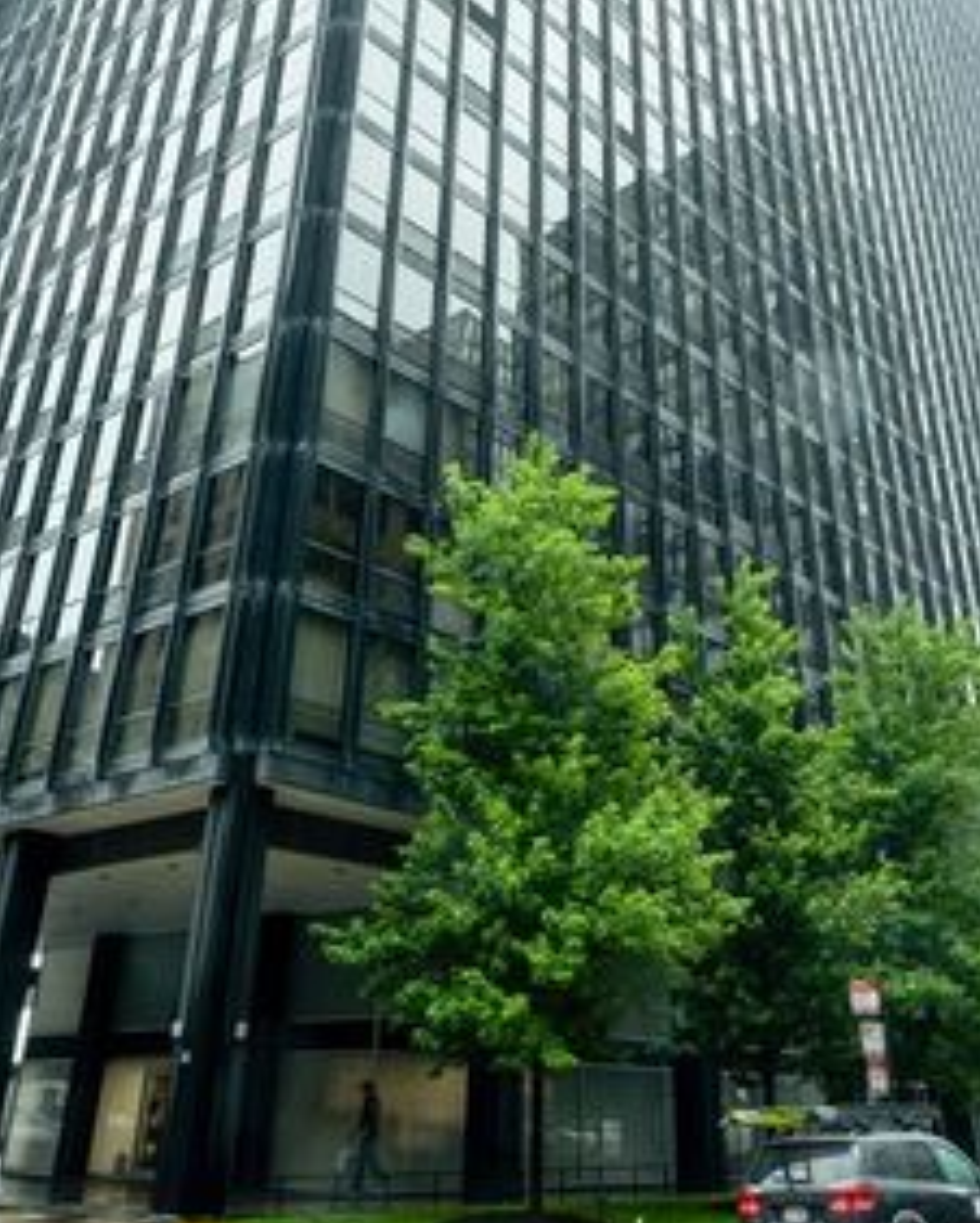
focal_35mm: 35
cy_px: 304
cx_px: 546
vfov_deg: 49.4
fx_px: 1268
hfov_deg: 42.2
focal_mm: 14
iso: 100
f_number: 9
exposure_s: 1/13
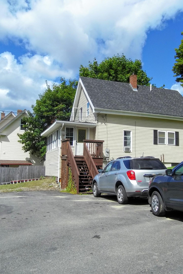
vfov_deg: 54.4
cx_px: 108
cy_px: 137
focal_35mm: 35
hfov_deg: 37.7
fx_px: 267
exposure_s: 1/1600
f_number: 3.5
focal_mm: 4.5
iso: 100
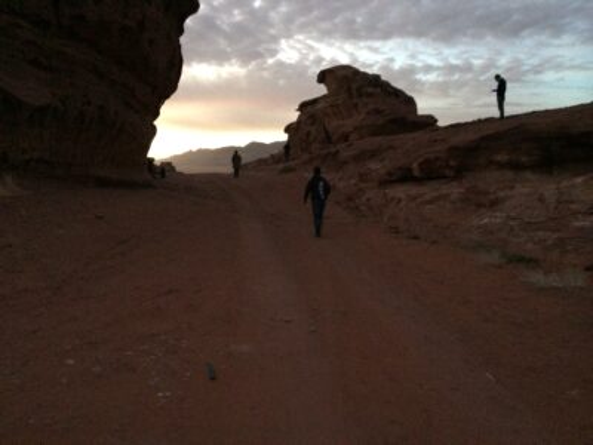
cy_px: 222
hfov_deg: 60.0
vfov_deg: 46.8
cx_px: 296
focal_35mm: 30
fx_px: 514
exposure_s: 1/15
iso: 500
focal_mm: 4.12
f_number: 2.2
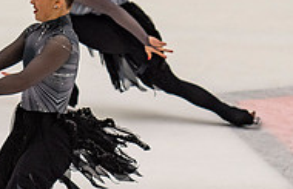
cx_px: -99
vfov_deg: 2.4
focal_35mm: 552
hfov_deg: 3.8
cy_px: 167
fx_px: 4453
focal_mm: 110
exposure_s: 1/500
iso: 560
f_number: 4
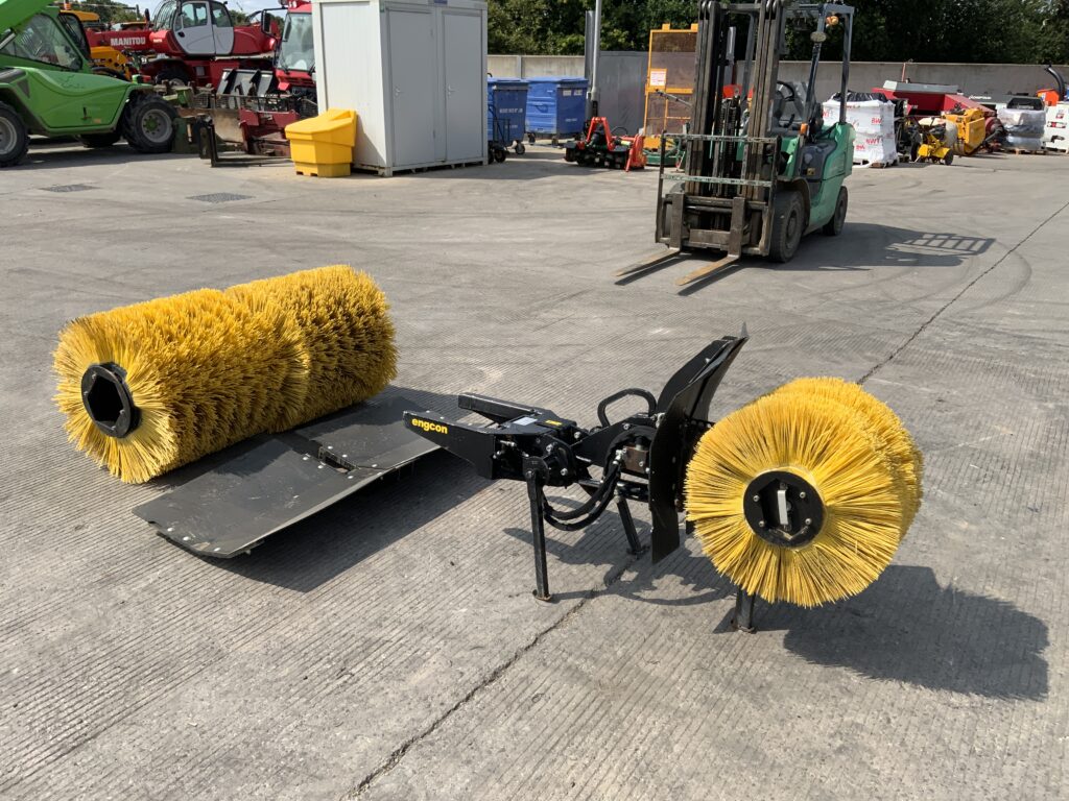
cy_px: 400
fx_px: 896
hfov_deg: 61.7
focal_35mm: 29
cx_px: 534
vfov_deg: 48.2
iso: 16
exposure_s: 1/1730
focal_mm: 3
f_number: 1.8
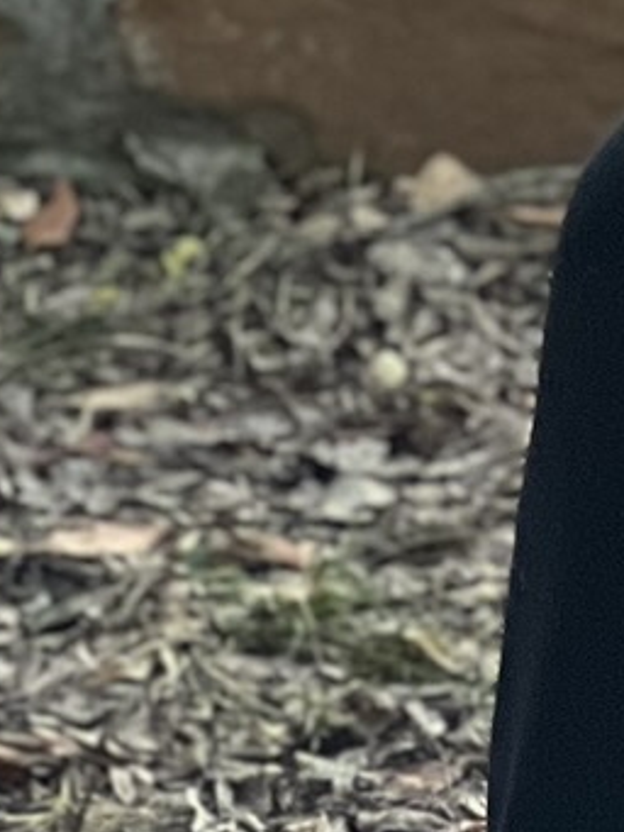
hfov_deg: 3.2
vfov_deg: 4.2
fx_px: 11097
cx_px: 1718
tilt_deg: -8.3
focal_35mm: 462
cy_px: -842
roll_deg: +0.5
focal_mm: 9
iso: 200
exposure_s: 1/121
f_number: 2.8
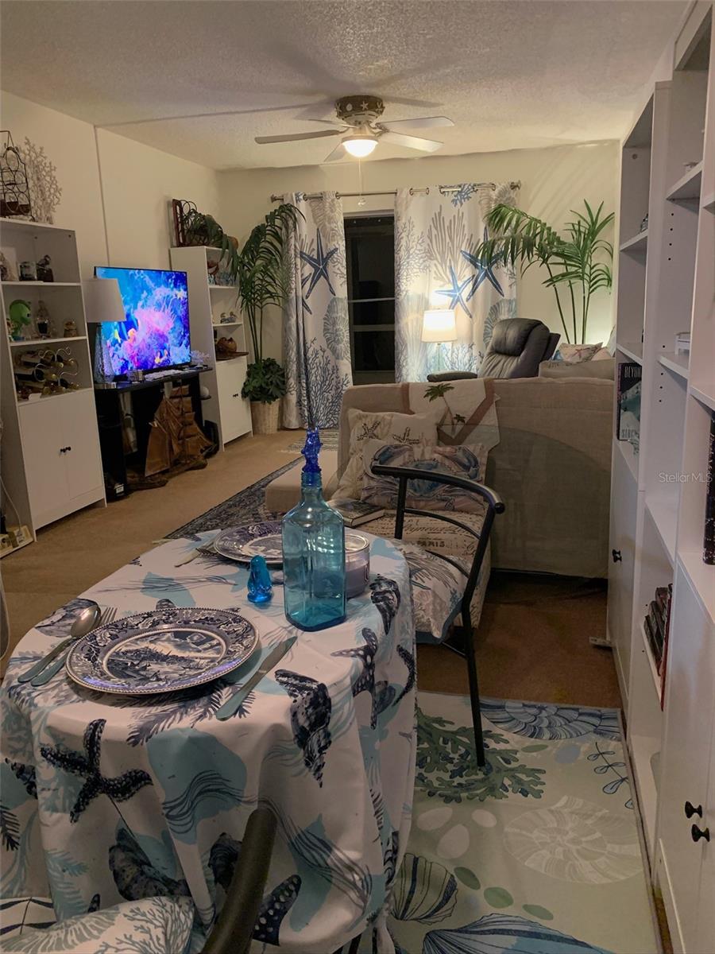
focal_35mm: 26
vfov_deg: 67.3
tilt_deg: -13.3
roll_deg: +1.6
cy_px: 477
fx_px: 716
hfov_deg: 53.1
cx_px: 358
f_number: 1.8
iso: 400
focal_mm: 4.25
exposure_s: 1/40
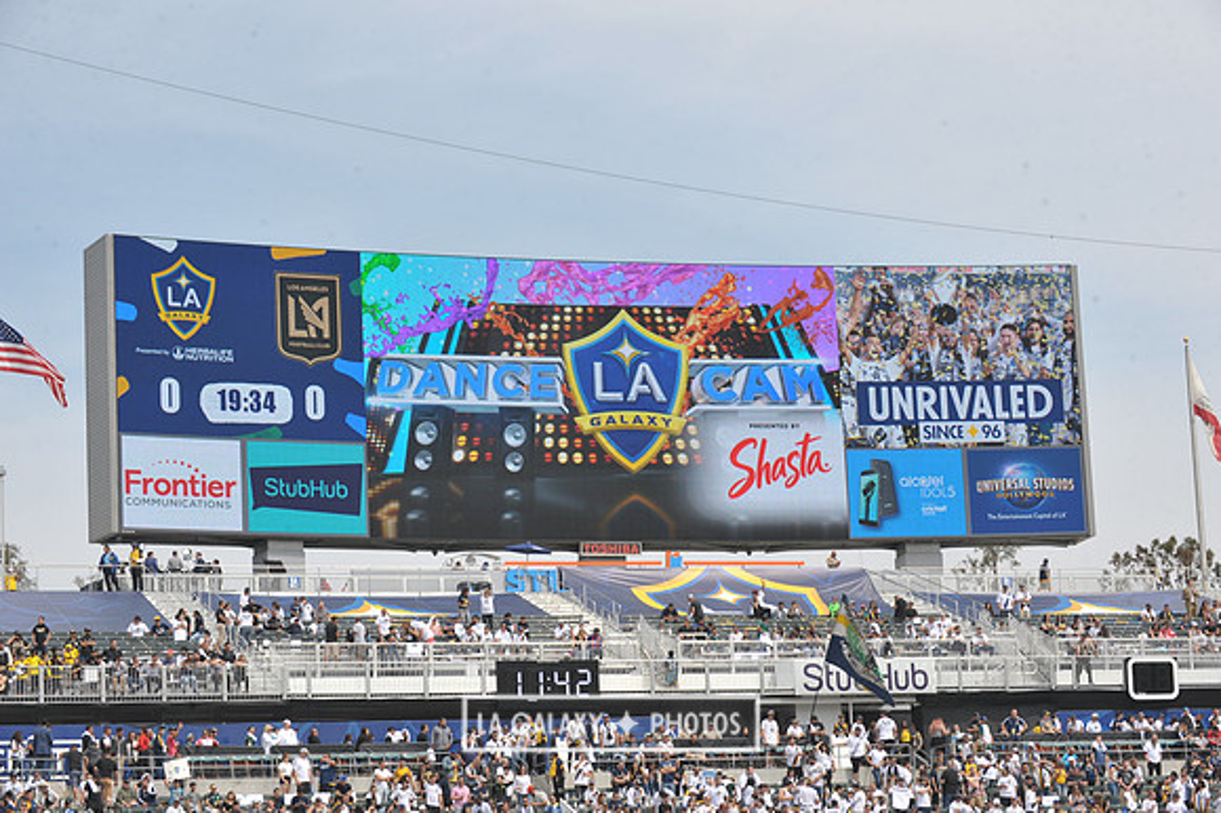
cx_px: 610
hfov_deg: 20.0
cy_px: 406
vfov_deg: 13.4
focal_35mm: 102
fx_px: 3457
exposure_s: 1/400
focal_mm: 102
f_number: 10
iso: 250
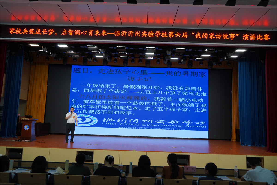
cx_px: 138
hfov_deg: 67.4
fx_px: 208
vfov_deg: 47.9
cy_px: 92
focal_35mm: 27
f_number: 4
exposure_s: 1/160
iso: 320
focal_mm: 18
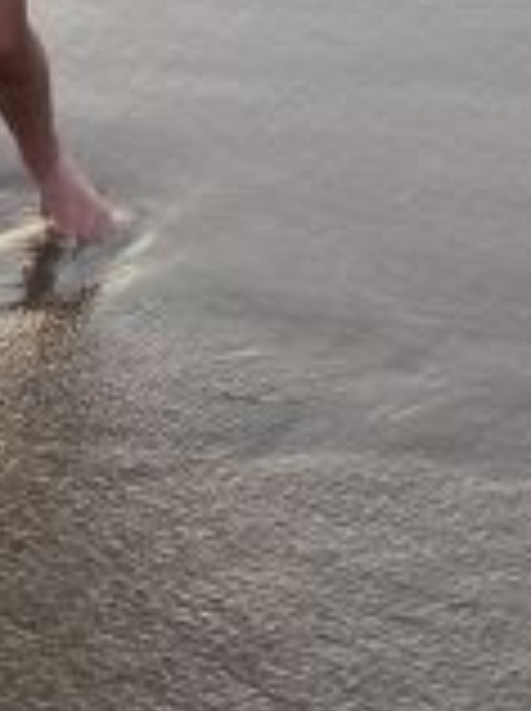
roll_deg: -0.9
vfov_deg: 17.5
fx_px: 2030
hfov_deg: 14.0
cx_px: -261
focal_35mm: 99
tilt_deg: -8.3
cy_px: -405
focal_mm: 4.25
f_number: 1.8
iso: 32
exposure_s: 1/304
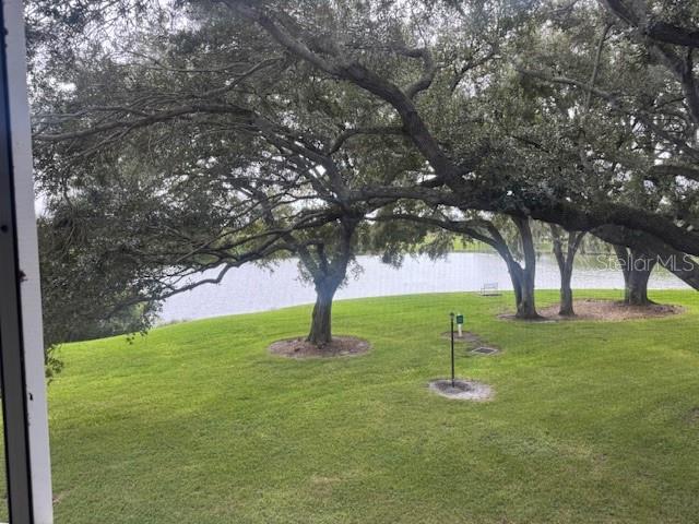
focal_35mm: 24
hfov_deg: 71.6
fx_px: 485
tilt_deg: -3.8
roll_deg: +1.2
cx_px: 350
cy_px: 262
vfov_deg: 56.8
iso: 80
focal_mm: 6.76
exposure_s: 1/374
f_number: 1.78
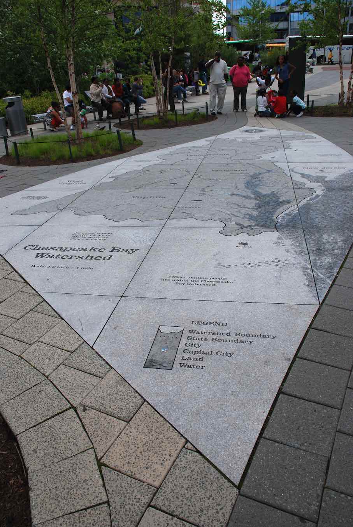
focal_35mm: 27
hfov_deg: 48.0
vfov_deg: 67.3
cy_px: 264
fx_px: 396
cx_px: 176
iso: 100
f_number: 6.3
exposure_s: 1/160
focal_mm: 18
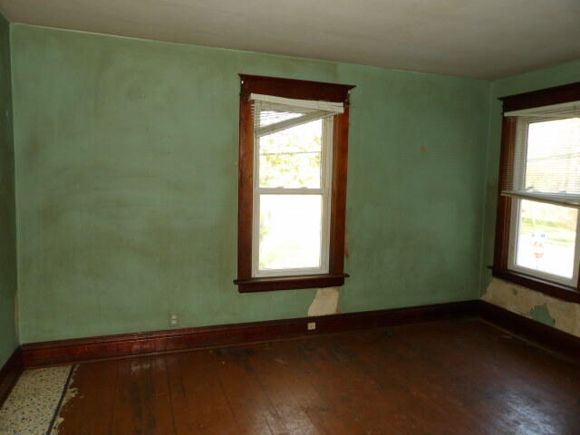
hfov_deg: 71.6
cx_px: 290
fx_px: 402
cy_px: 218
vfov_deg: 56.8
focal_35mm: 24
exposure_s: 1/33
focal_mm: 4.3
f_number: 3.2
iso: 200
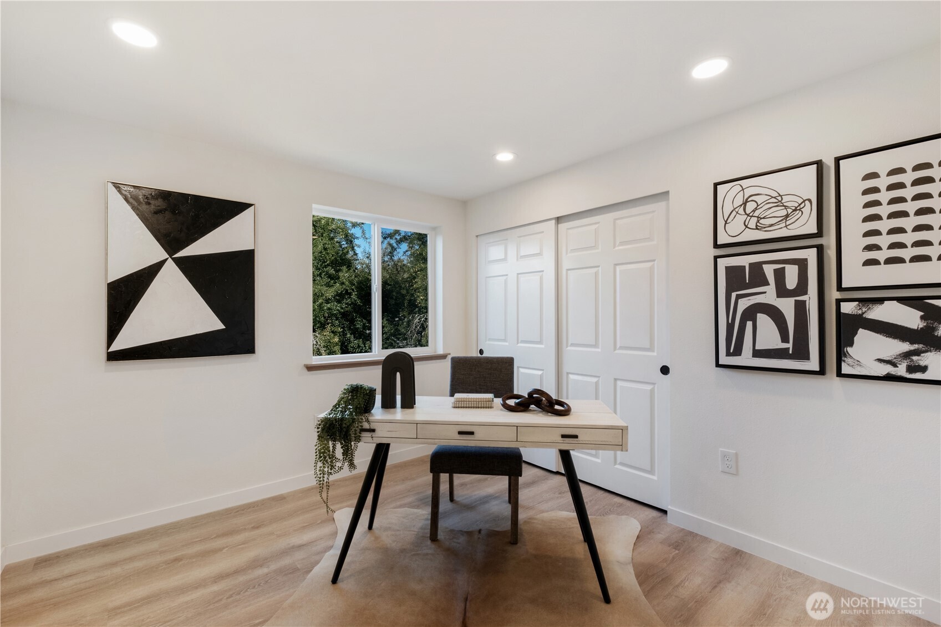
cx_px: 470
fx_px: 392
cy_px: 314
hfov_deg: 100.4
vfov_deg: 77.3
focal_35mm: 15
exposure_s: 1/2
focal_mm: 10
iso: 320
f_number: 9
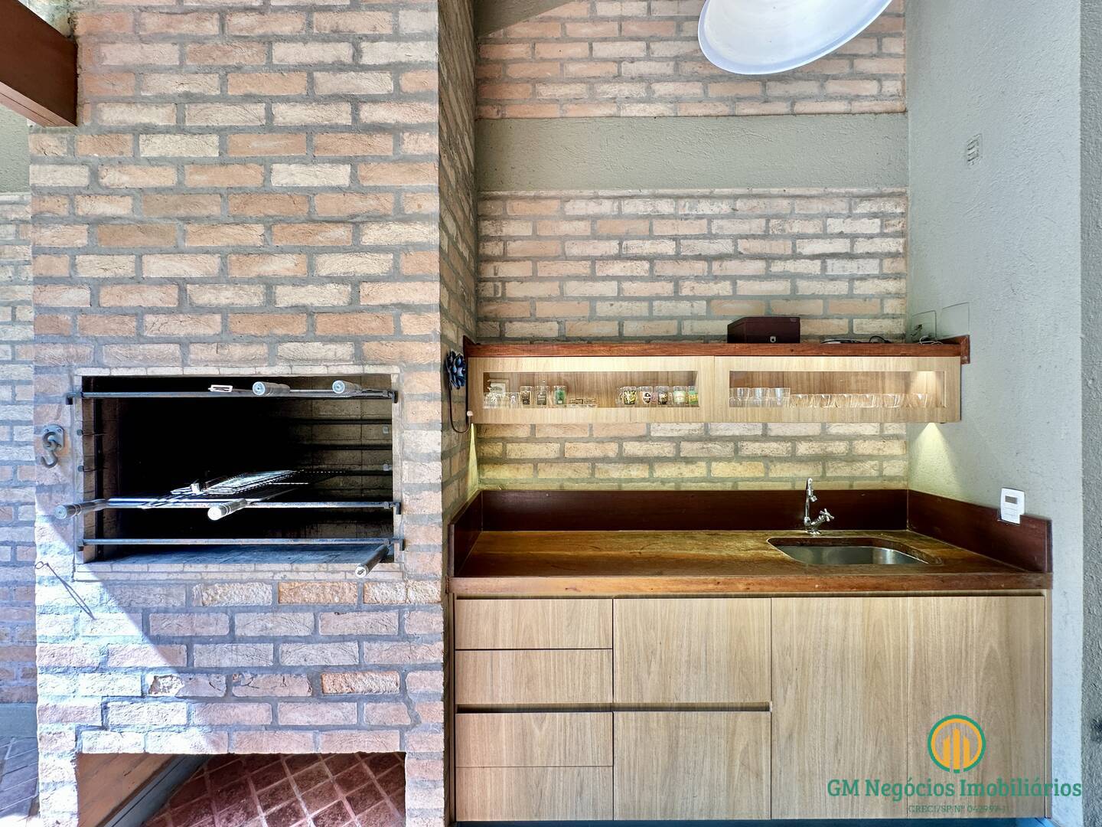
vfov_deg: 85.7
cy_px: 414
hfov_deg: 102.1
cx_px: 551
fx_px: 446
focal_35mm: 14
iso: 80
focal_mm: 2.22
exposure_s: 1/99
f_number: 2.2
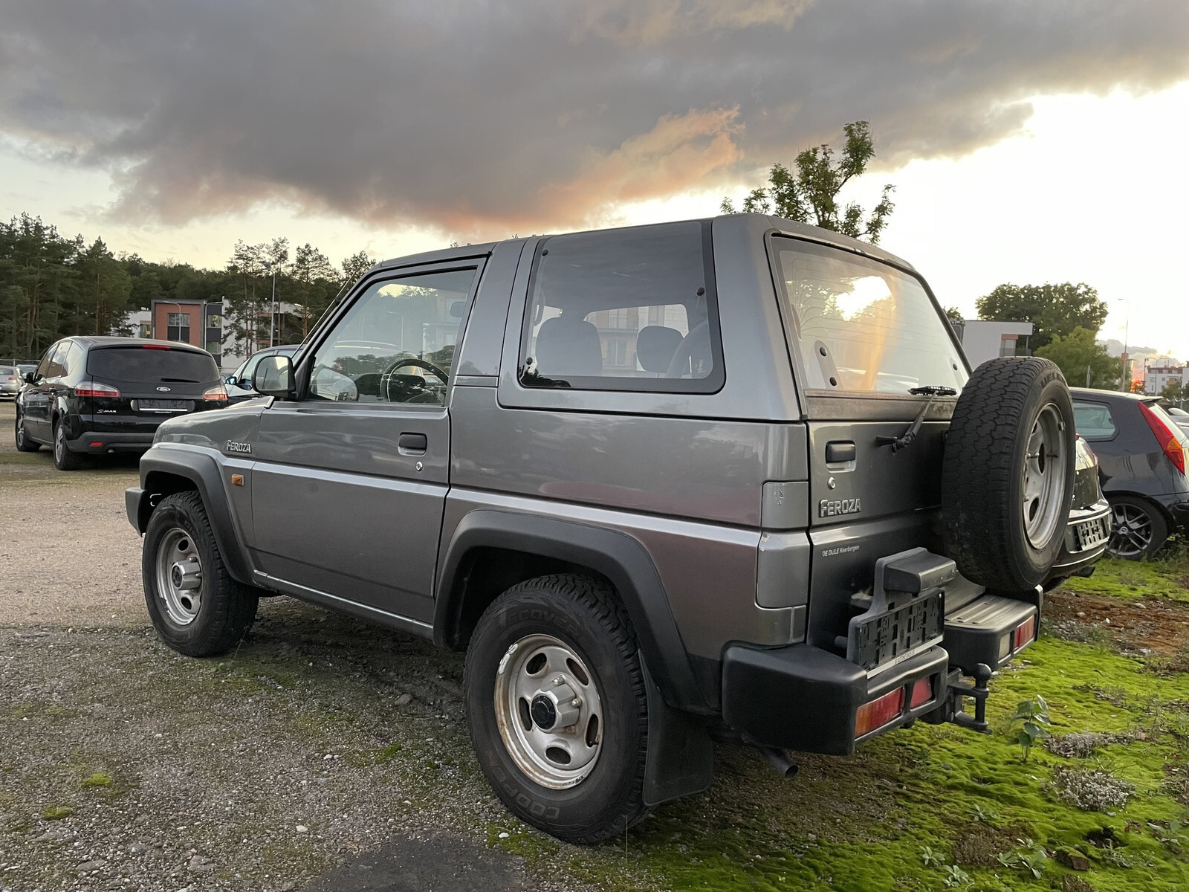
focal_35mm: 26
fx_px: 893
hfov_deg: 67.3
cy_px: 446
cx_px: 594
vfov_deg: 53.1
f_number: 1.6
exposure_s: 1/93
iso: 125
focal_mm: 4.2
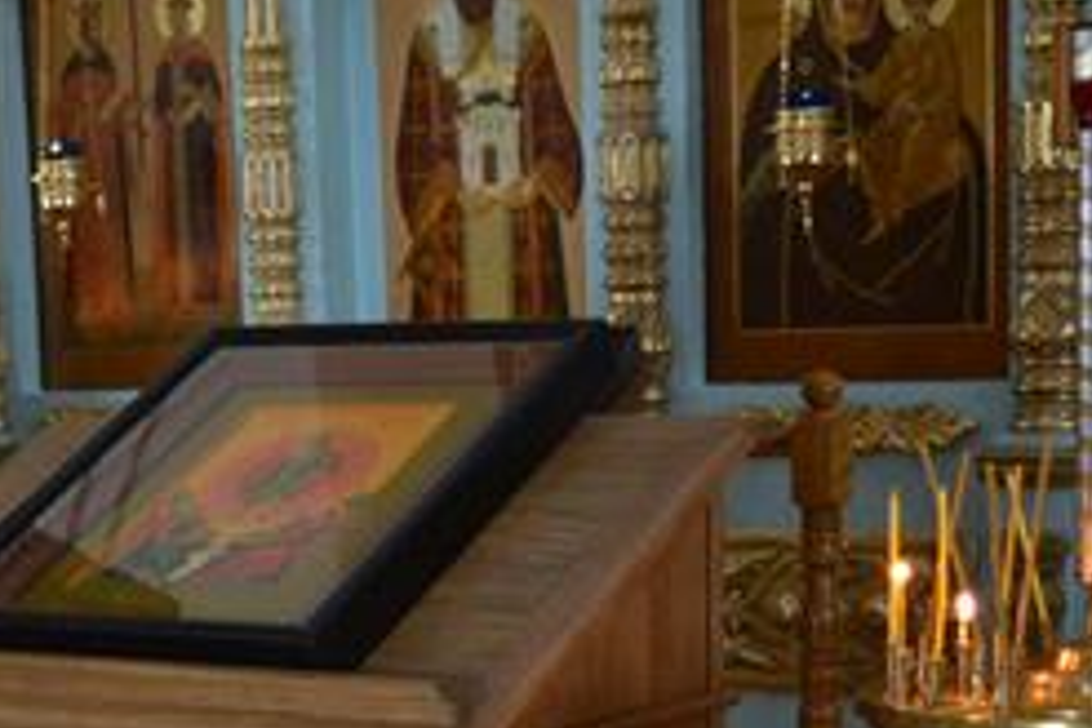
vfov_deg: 13.1
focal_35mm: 103
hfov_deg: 18.6
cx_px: -289
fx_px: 3113
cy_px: 826
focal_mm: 21
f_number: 3.8
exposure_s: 1/160
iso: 1600
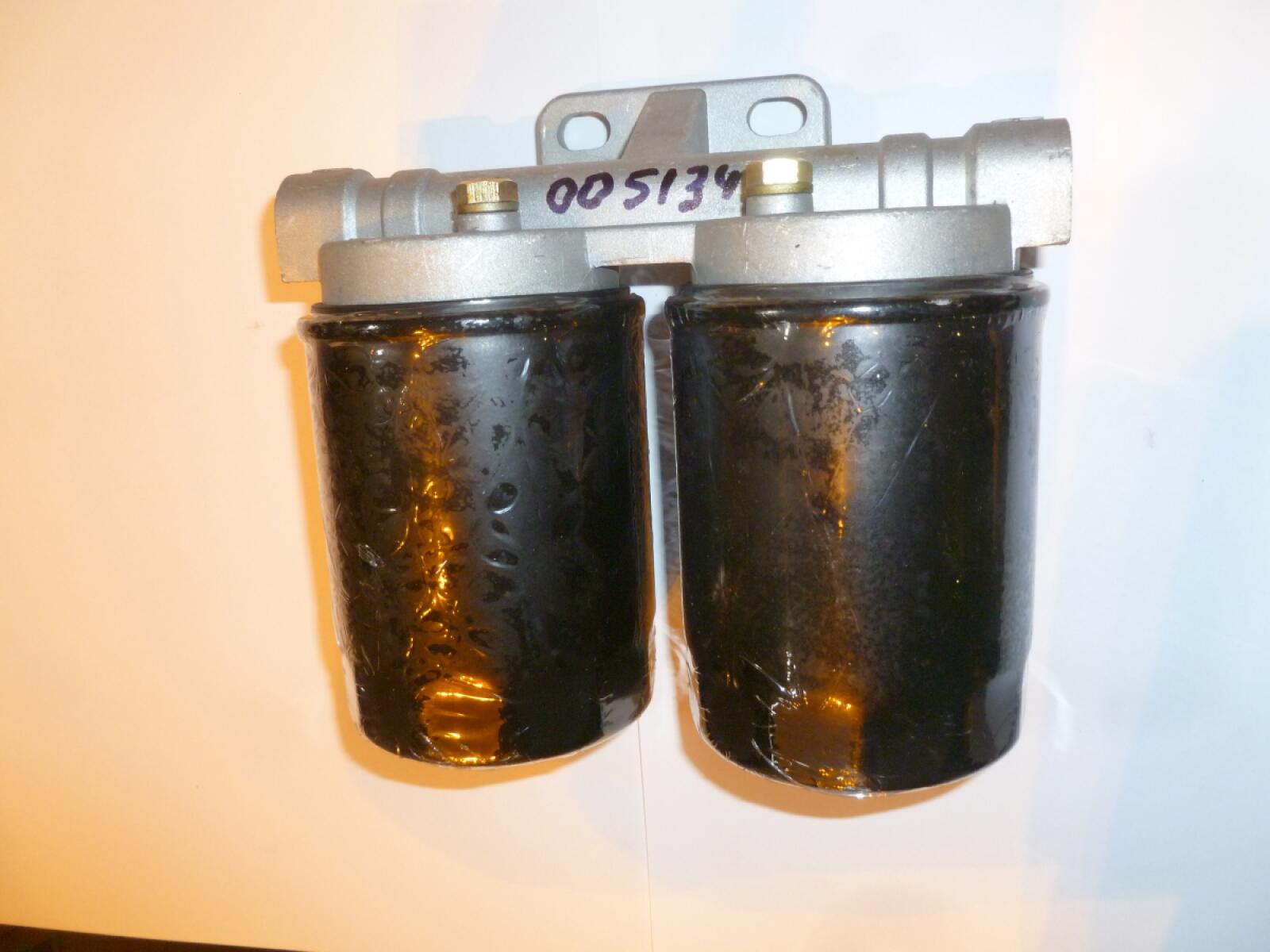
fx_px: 1027
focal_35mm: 28
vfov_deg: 49.7
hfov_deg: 63.4
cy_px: 476
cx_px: 635
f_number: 3.3
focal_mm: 5
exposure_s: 1/30
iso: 250
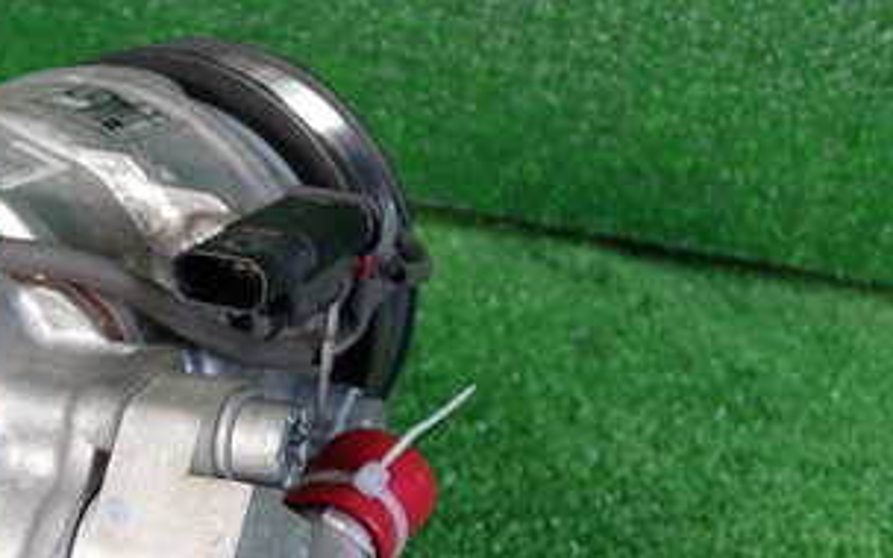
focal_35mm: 67
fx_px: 1631
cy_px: 587
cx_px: 88
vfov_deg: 18.8
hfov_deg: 29.4
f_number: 2.4
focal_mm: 5.79
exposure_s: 1/60
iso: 200
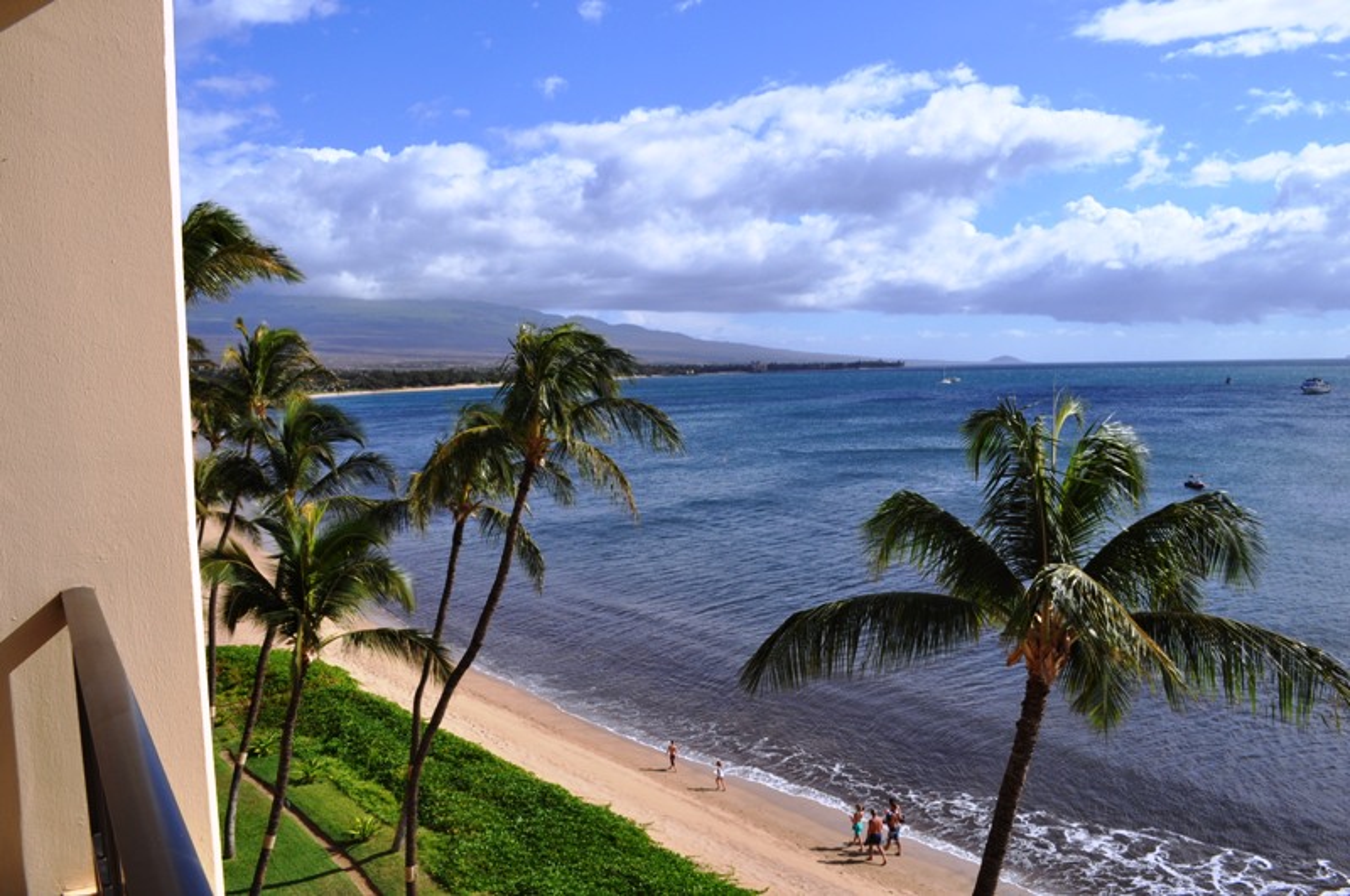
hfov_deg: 67.5
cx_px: 675
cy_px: 448
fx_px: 1011
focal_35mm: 27
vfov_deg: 47.8
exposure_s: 1/500
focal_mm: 18
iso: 200
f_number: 11
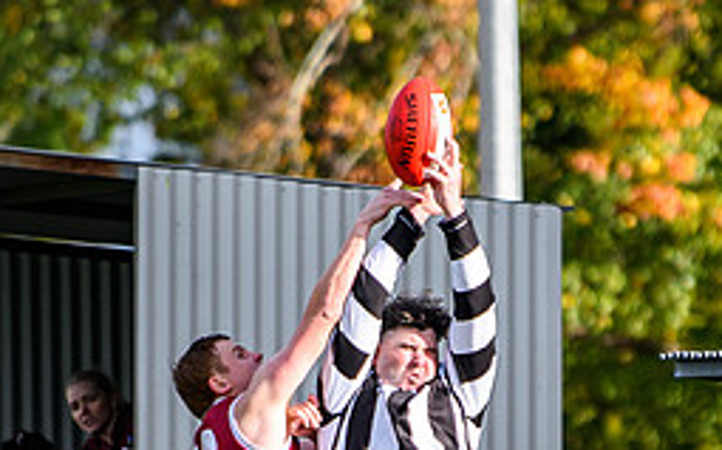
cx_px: 469
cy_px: 669
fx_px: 24639
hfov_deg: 1.7
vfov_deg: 1.0
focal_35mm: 1253
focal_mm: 200
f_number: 2.8
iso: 140
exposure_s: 1/2000
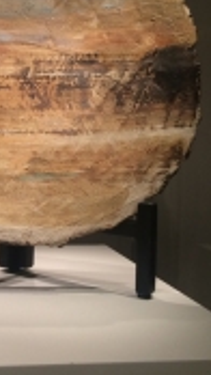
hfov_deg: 18.2
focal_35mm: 64
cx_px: -16
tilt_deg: -2.8
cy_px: 148
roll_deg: -0.8
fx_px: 636
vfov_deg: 32.7
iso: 100
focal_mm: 4.15
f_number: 2.2
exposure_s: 1/30
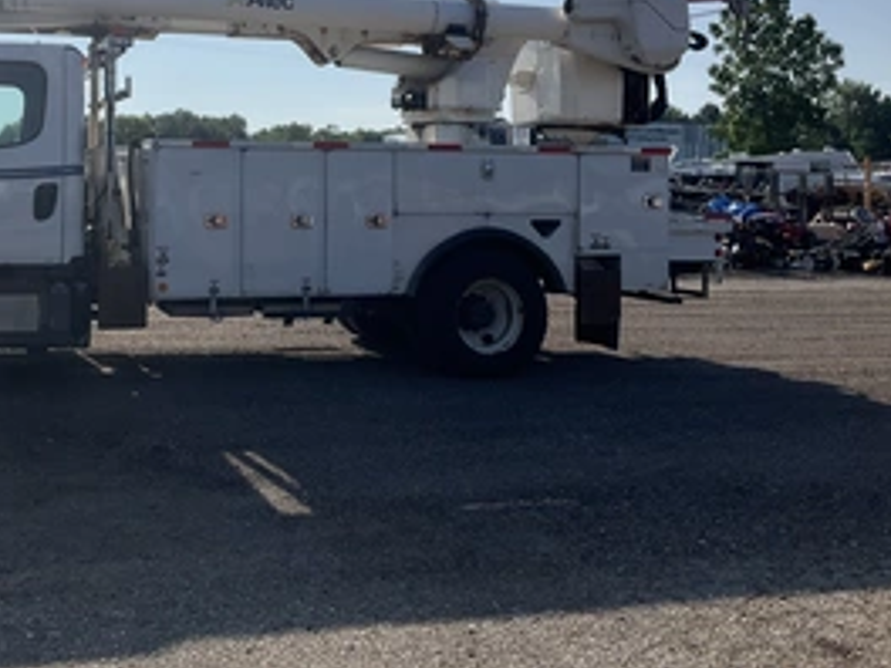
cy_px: 169
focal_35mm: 44
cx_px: 256
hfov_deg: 42.0
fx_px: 1133
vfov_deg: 32.3
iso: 25
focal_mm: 3
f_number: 1.8
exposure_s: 1/5263
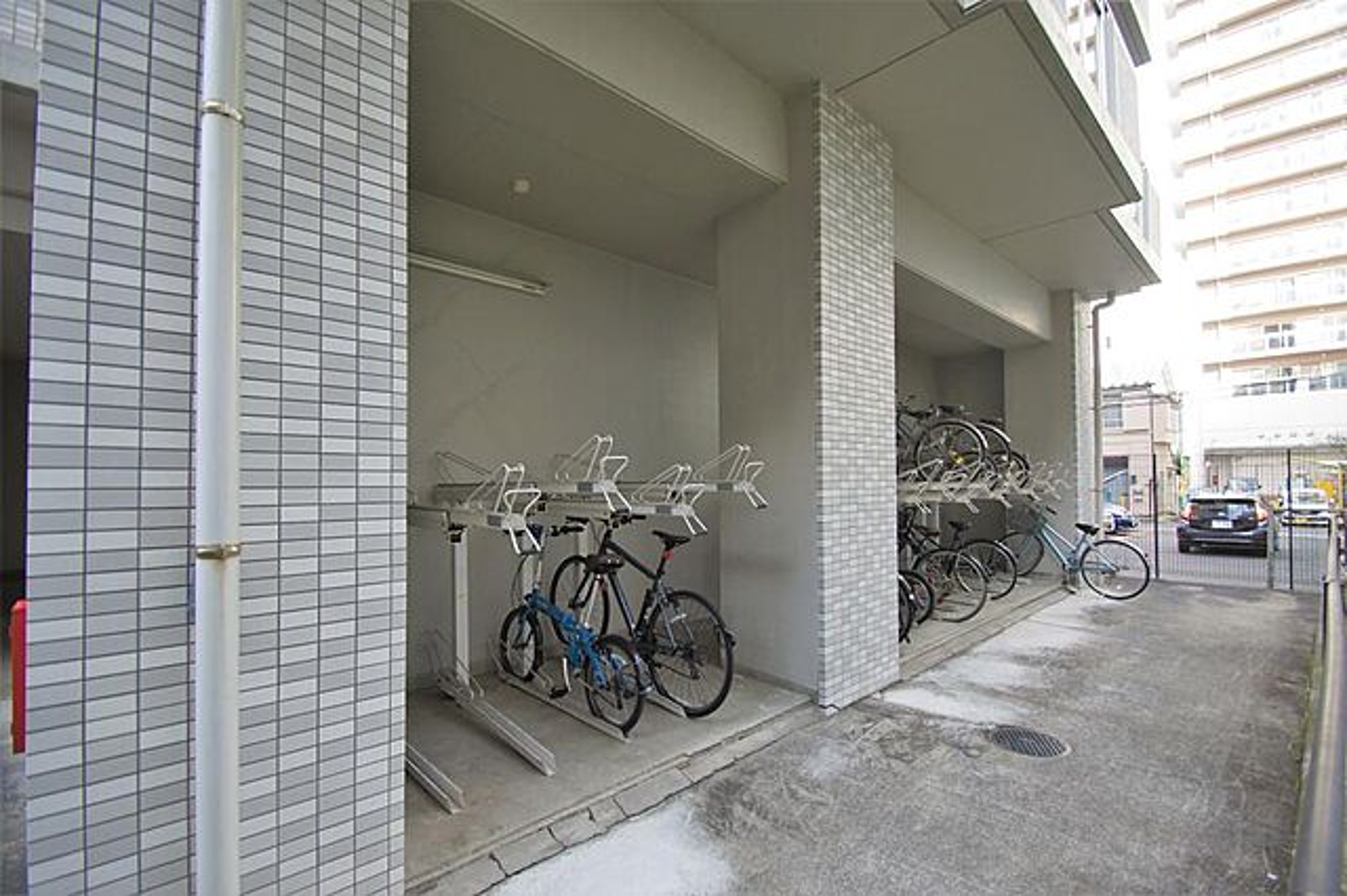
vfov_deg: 77.3
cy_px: 448
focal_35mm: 15
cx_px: 674
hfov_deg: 100.4
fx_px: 561
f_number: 4
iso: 100
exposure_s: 1/40
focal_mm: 10
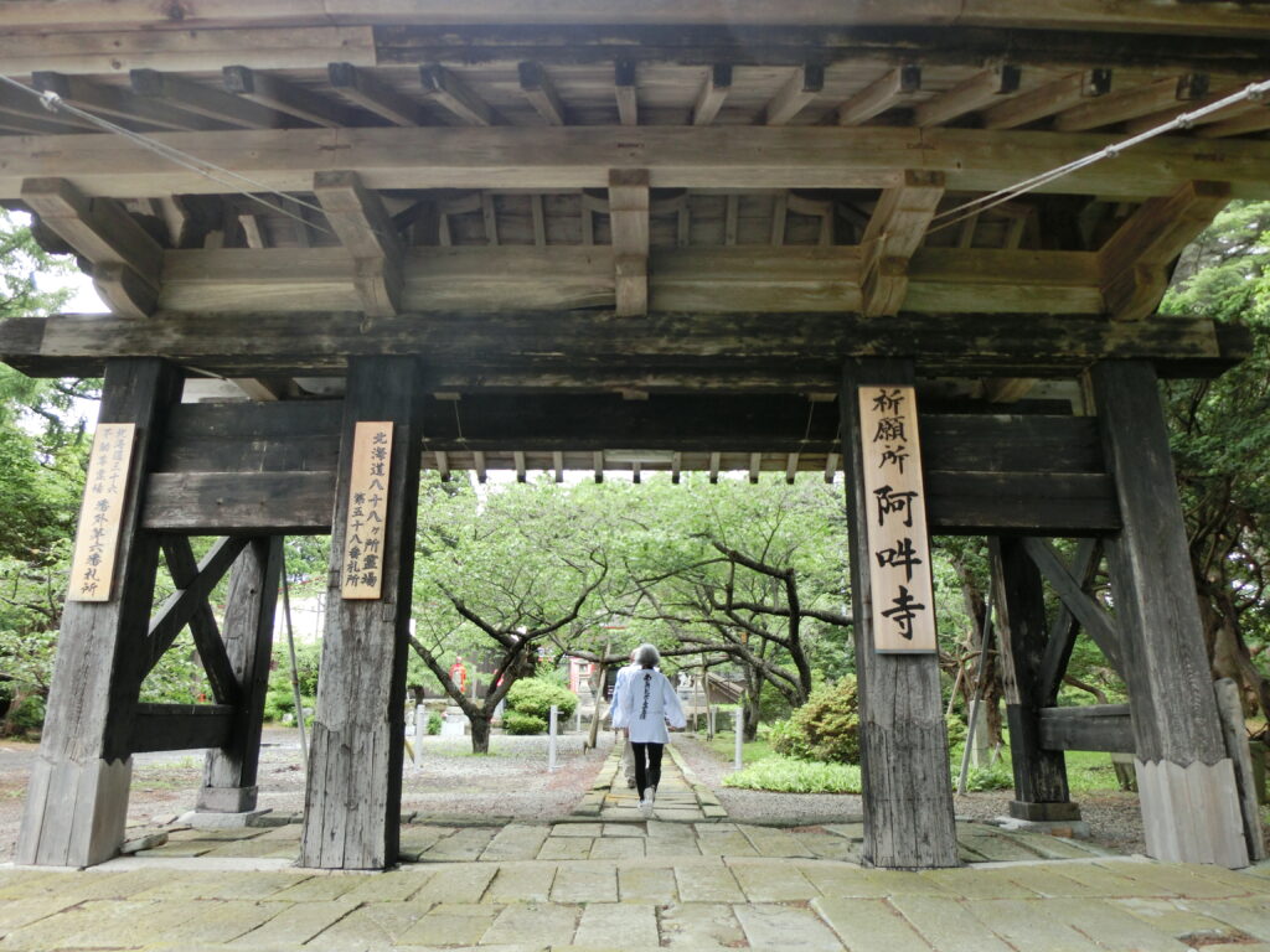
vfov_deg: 56.8
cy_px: 476
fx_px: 881
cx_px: 635
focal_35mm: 24
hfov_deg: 71.6
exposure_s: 1/125
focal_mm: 4.24
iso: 80
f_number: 3
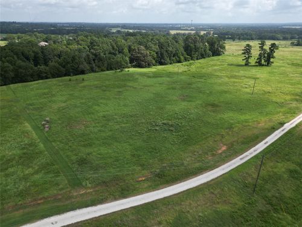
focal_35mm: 24
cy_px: 114
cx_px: 151
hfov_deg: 71.6
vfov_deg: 56.8
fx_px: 209
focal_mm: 6.72
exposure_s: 1/2500
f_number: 1.7
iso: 120
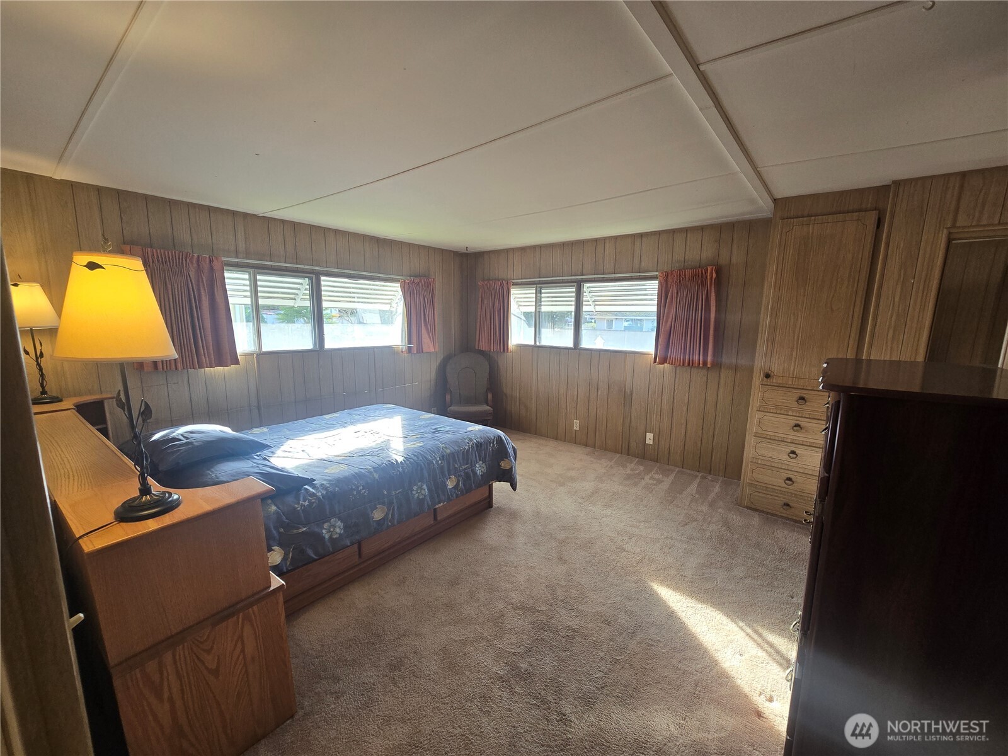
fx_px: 379
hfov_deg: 106.2
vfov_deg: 89.9
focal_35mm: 13
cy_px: 378
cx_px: 504
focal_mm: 2.2
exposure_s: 1/60
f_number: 2.2
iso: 64
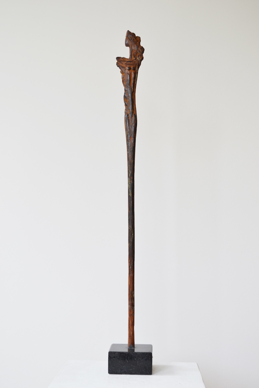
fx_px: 550
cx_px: 130
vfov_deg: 38.9
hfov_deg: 26.5
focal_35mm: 51
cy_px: 194
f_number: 5.6
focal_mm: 34
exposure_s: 1/125
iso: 200
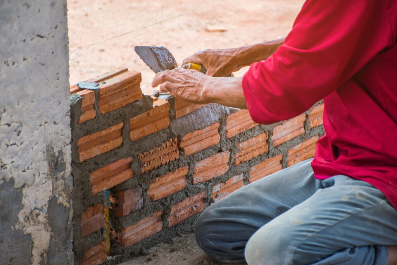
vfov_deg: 10.2
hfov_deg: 15.2
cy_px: 132
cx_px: 198
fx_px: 1489
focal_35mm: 135
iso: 250
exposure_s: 1/320
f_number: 5.3
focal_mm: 90
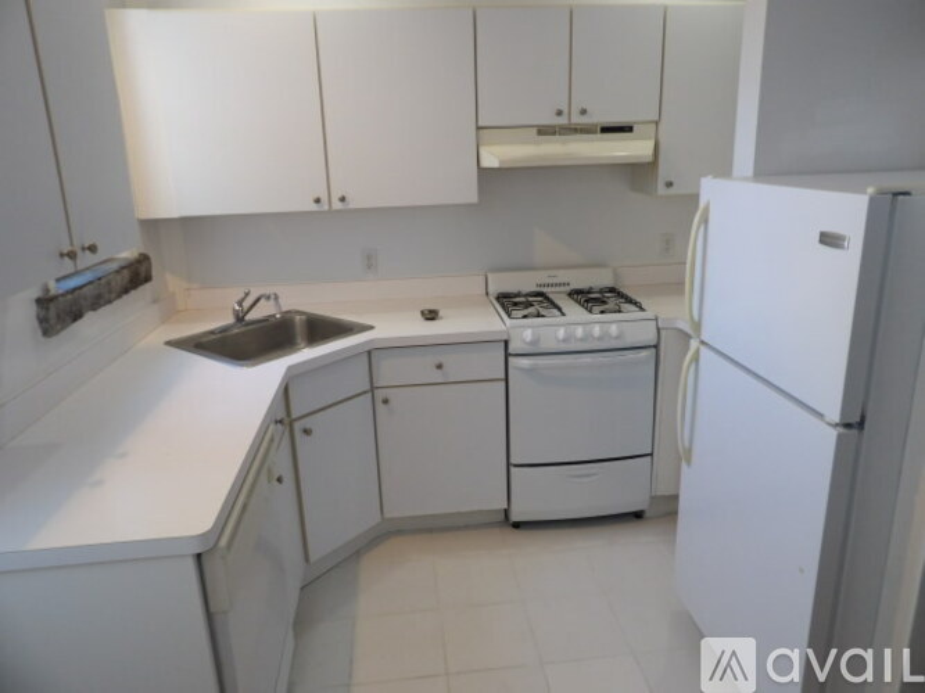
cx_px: 462
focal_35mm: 24
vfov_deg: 56.8
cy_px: 346
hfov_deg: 71.6
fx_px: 641
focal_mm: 4.3
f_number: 3.2
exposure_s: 1/33
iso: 200
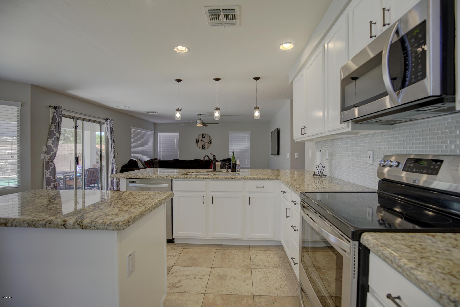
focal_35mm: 16
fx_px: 204
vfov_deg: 73.7
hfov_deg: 96.7
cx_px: 230
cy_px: 154
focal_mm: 16
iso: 200
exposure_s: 1/25
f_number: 4.5
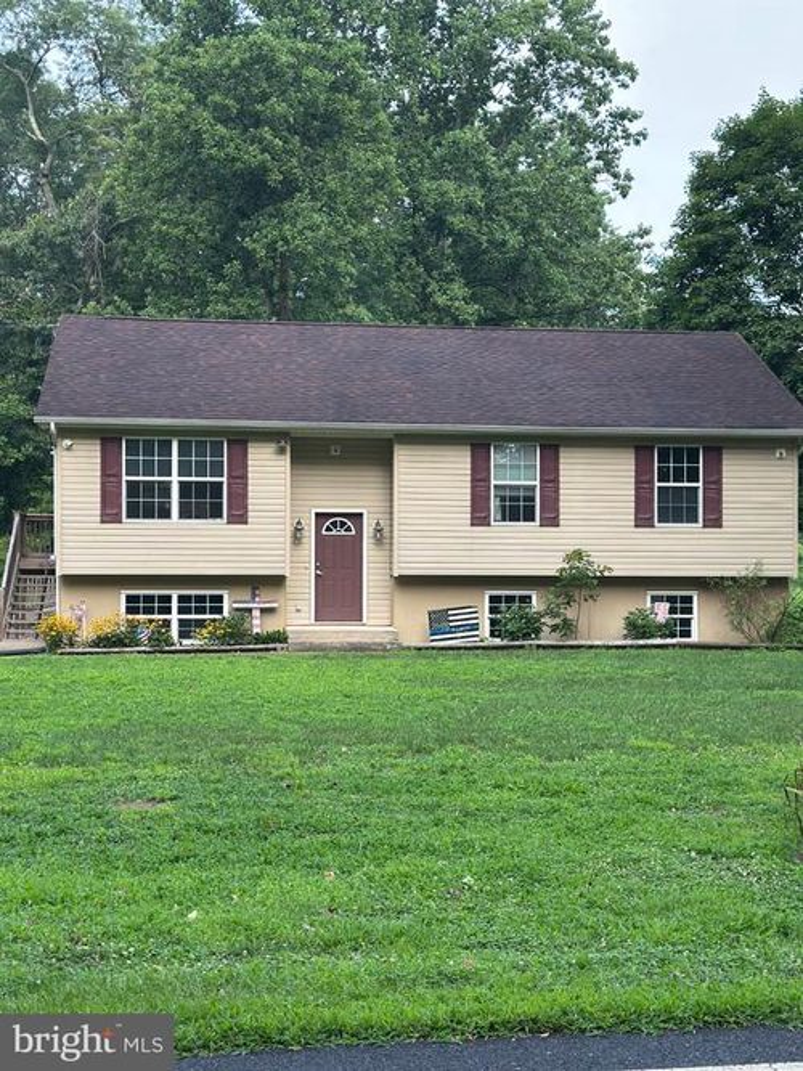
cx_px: 402
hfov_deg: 30.3
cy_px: 536
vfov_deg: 39.7
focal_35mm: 48
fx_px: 1485
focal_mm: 6.86
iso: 80
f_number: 1.78
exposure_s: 1/619
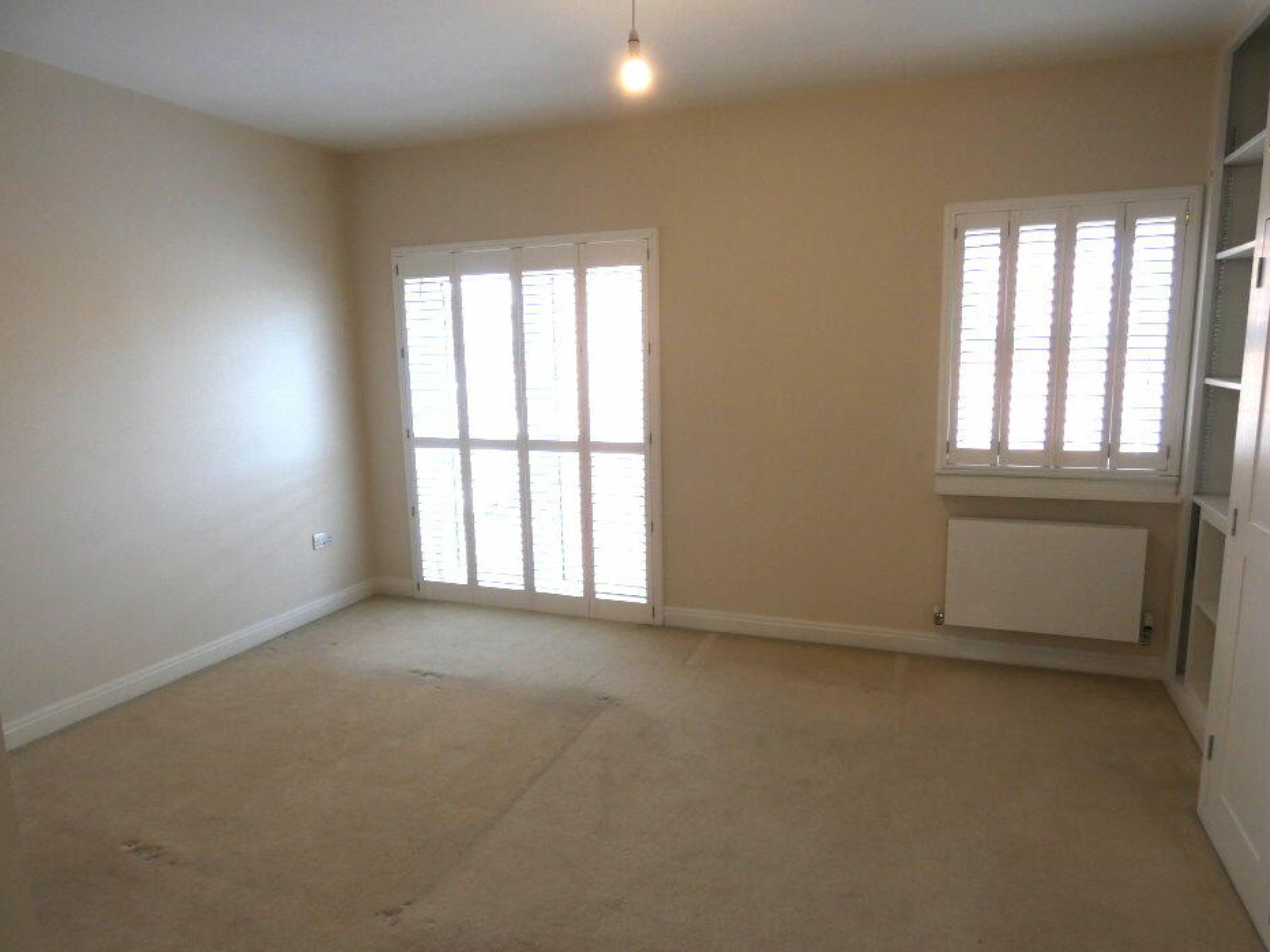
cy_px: 488
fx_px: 770
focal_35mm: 21
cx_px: 652
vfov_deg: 63.4
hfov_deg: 79.0
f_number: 2.8
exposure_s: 1/80
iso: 80
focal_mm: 3.6
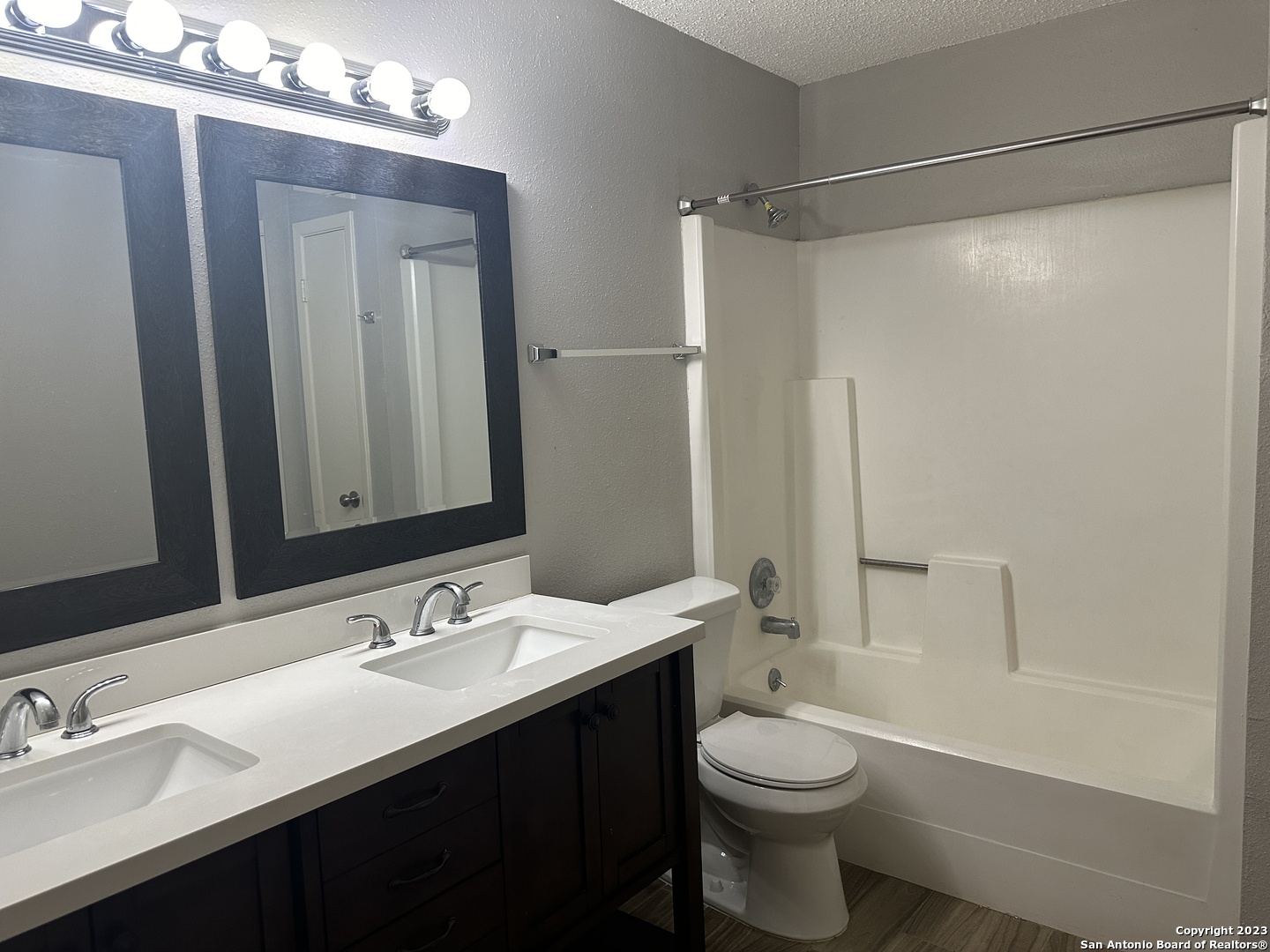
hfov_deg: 71.6
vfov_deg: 56.8
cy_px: 476
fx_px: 881
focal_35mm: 24
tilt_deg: -6.0
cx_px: 635
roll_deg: +2.2
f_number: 1.78
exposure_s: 1/120
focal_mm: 6.86
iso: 200
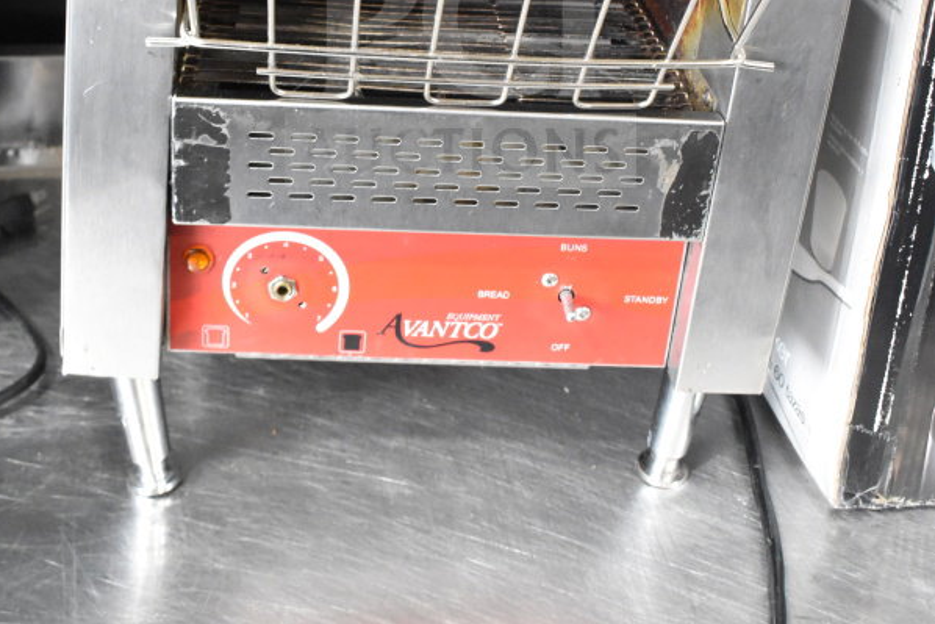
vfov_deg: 24.9
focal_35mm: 53
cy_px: 63
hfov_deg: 37.7
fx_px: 1371
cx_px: 460
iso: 6400
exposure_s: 1/160
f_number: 6.3
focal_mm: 23
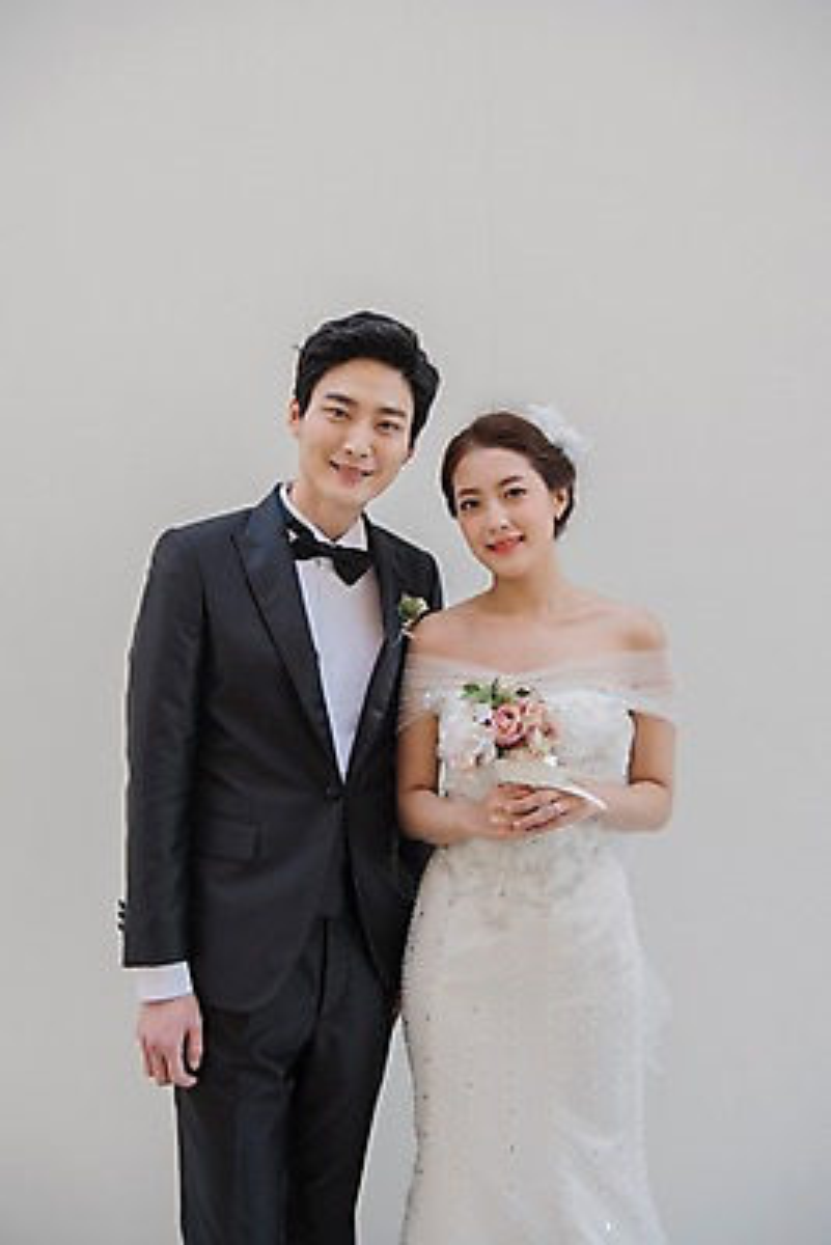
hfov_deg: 36.9
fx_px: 1245
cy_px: 622
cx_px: 416
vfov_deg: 53.1
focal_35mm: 36
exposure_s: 1/125
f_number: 5
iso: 250
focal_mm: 36
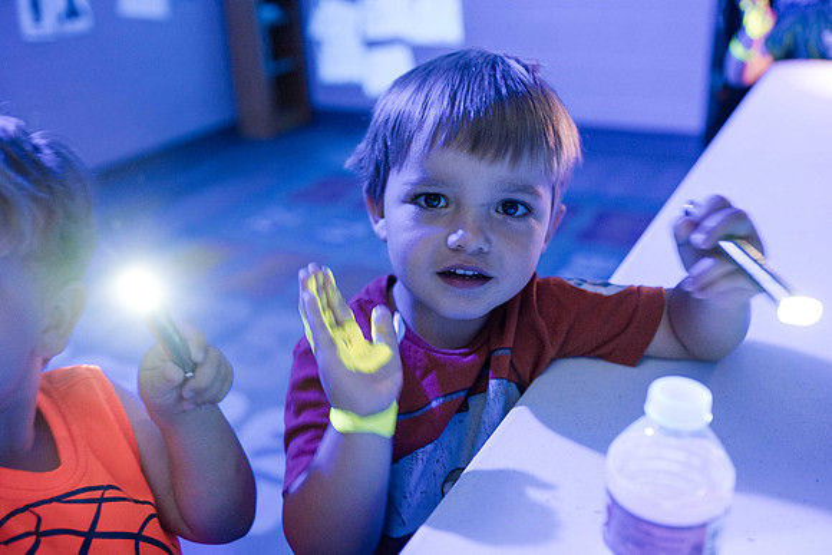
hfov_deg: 53.1
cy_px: 274
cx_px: 412
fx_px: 833
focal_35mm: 36
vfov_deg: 36.8
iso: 6400
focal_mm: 35
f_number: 2.5
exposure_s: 1/25
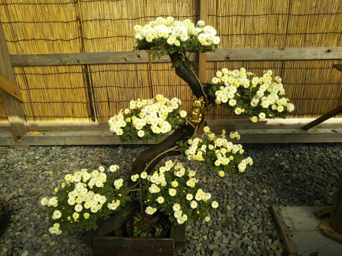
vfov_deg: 46.8
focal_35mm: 30
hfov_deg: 60.0
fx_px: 296
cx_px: 171
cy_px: 128
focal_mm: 4
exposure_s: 1/801
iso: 25
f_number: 2.2
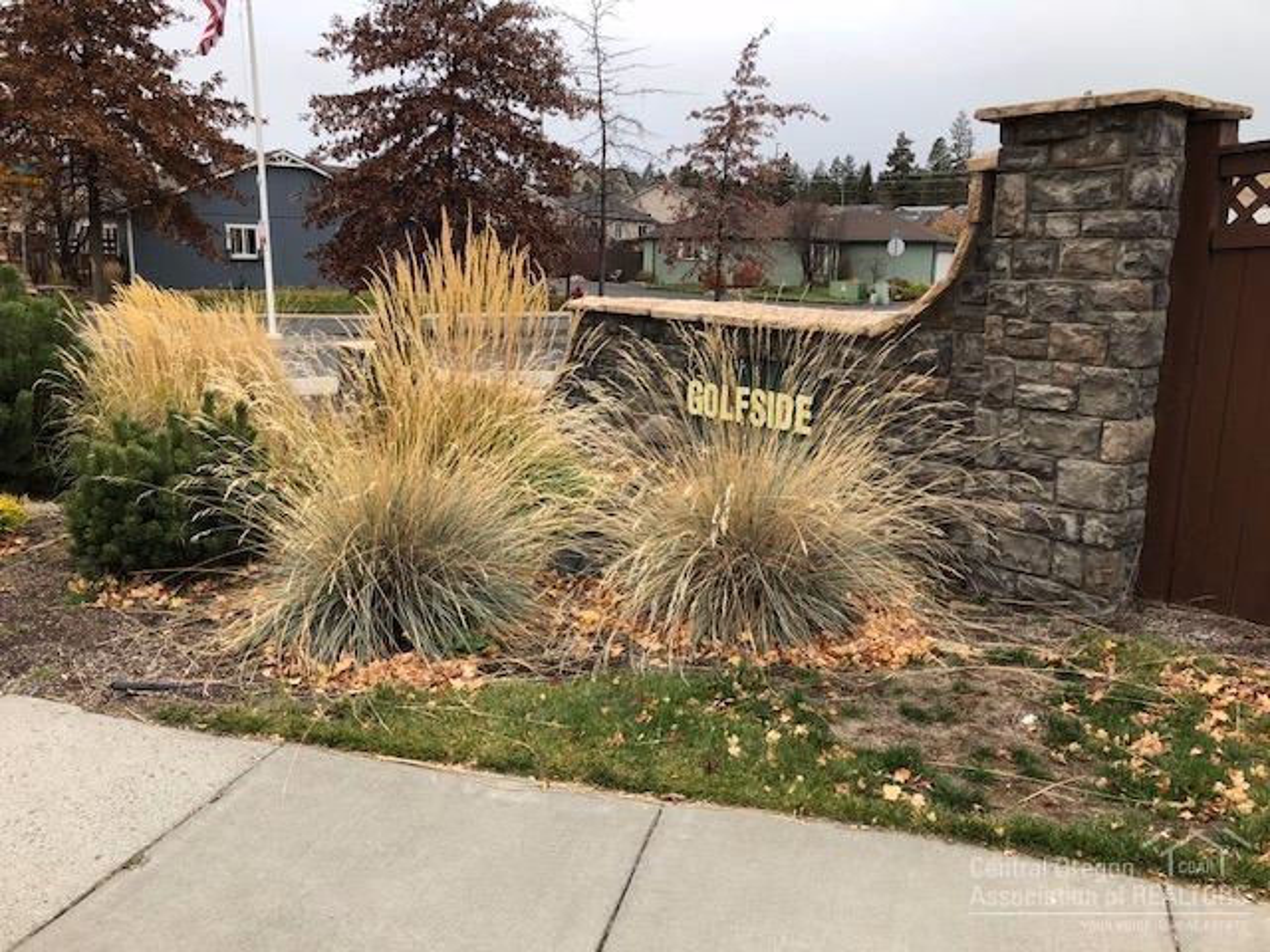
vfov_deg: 48.2
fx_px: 1064
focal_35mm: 29
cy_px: 476
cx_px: 635
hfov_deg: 61.7
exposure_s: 1/631
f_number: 1.8
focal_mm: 3.99
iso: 20
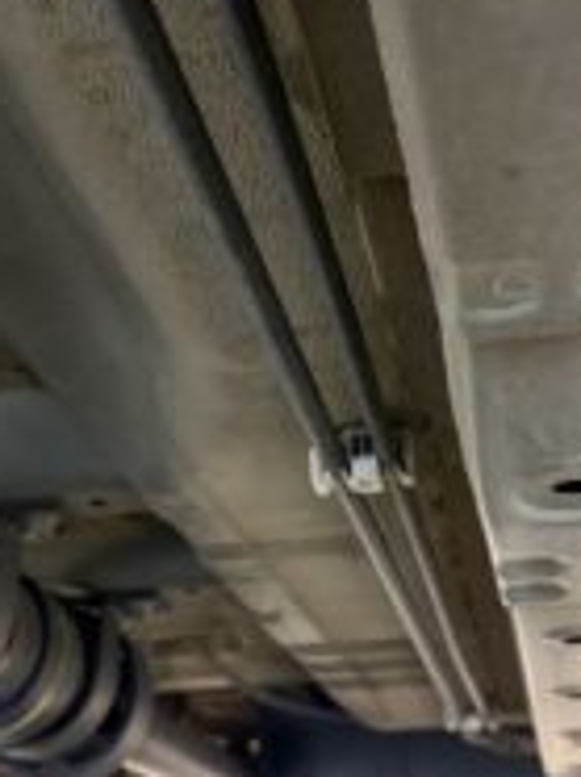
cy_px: 420
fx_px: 1099
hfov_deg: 29.6
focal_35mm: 49
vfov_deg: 38.9
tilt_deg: +26.4
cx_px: 305
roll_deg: +0.8
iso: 640
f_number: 1.6
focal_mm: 5.96
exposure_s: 1/25
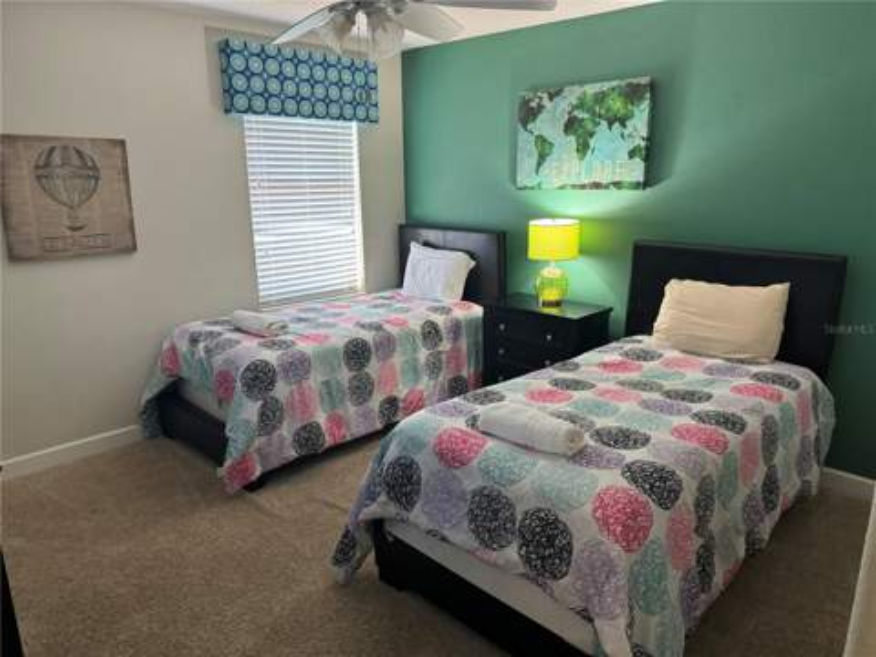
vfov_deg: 56.8
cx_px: 438
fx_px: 607
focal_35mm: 24
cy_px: 328
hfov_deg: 71.6
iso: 400
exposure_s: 1/60
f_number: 1.78
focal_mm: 6.76
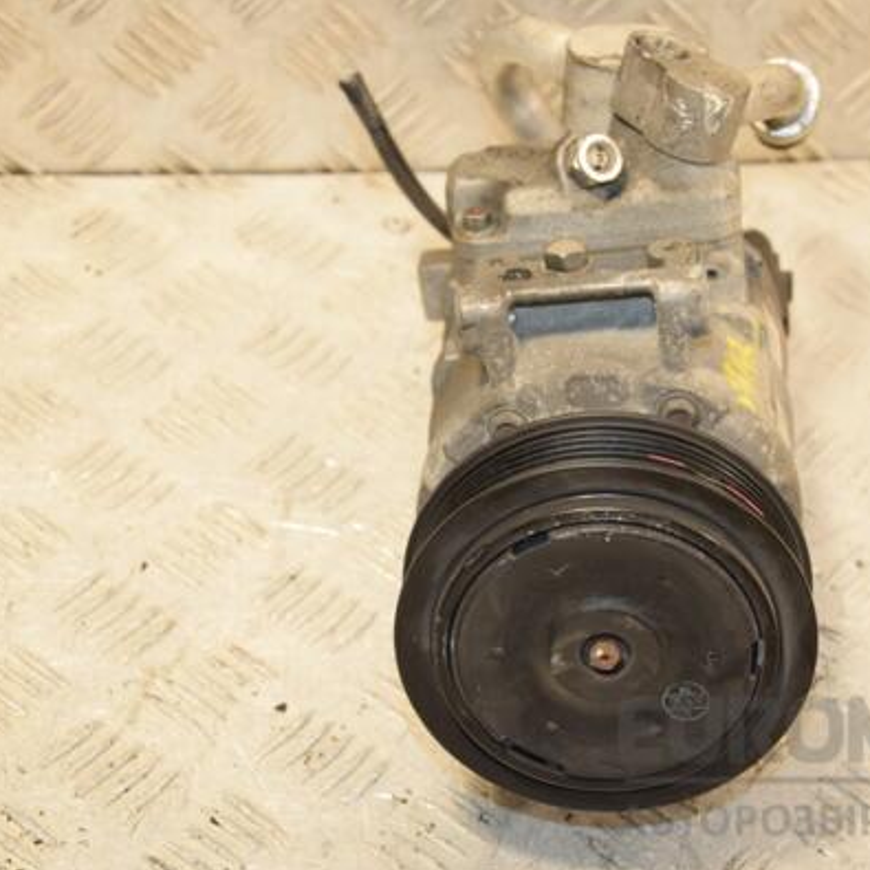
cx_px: 577
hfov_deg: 18.6
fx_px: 2644
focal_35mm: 93
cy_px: 436
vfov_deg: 18.7
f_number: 5.6
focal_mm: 48
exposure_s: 1/200
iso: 800
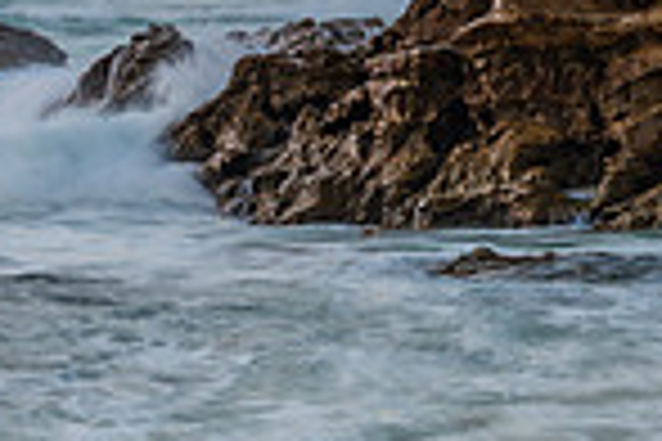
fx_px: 3071
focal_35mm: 167
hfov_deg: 12.2
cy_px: -113
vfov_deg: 8.1
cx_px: 641
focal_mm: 40
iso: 40
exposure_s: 1/3
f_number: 11
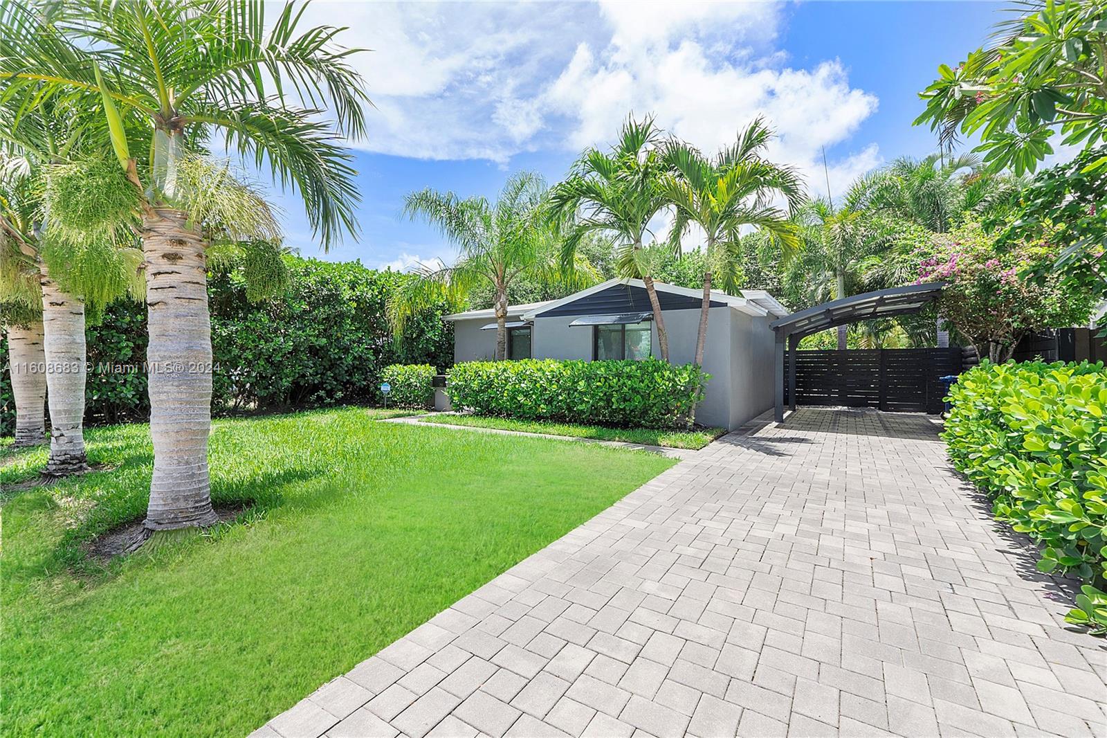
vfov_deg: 77.3
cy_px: 369
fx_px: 461
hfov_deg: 100.4
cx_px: 554
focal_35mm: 15
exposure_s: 1/320
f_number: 8
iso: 200
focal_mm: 10
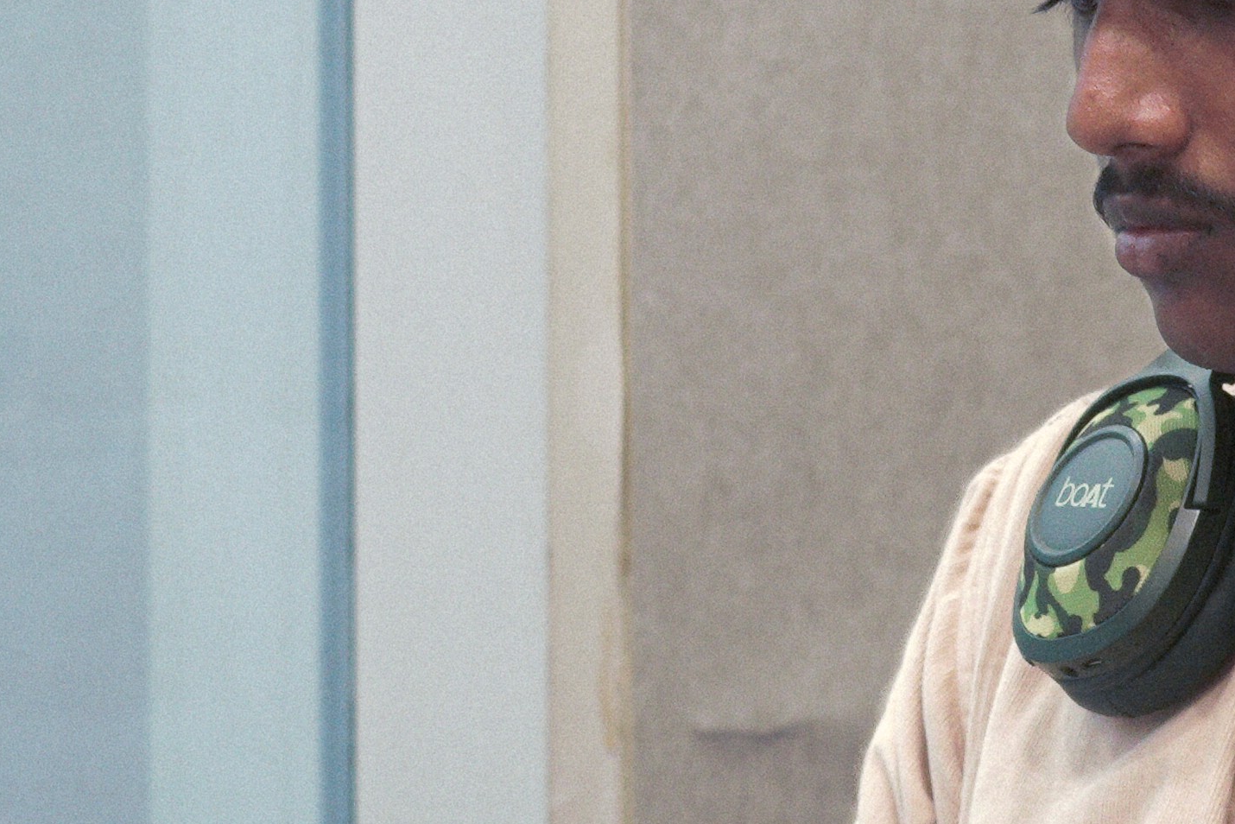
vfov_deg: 9.1
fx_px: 5181
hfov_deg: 13.6
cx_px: 789
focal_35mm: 151
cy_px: 249
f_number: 4
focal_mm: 36
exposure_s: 1/60
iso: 1250
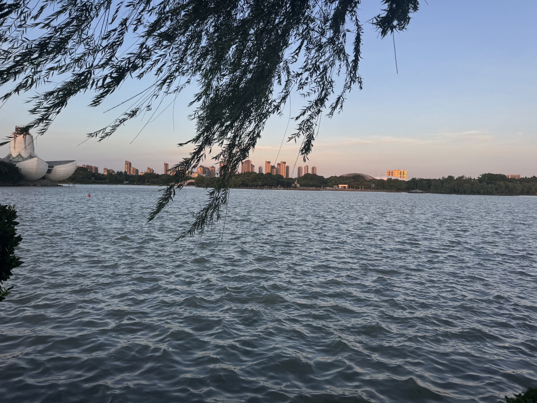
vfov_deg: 56.9
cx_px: 268
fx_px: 372
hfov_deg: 71.6
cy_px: 202
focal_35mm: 24
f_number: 1.78
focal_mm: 6.76
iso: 80
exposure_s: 1/414
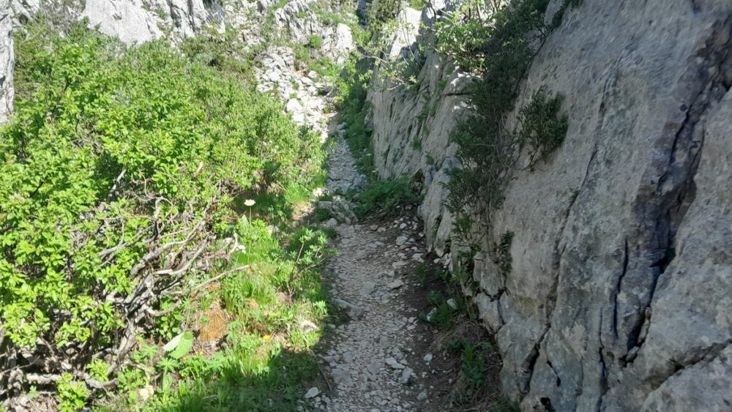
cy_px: 168
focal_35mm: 29
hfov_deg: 66.1
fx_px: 563
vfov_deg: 40.1
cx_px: 362
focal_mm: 3.98
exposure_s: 1/165
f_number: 1.8
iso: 40
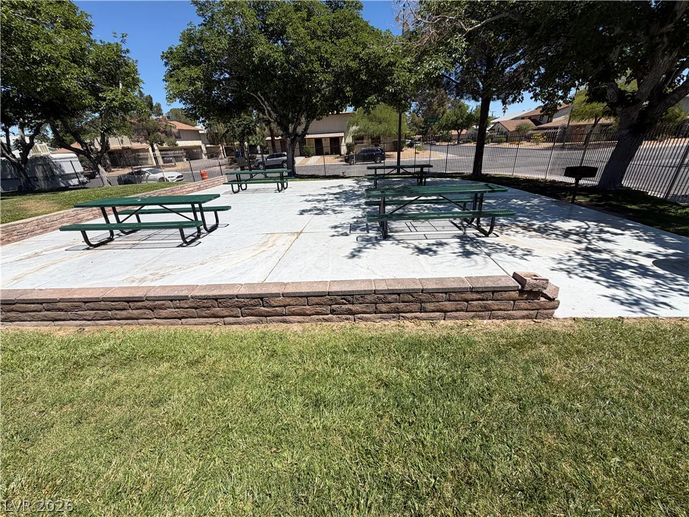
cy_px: 258
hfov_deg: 102.1
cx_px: 344
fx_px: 279
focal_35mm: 14
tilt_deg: -23.7
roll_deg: +3.4
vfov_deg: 85.7
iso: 20
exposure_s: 1/1033
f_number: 2.2
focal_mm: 2.22
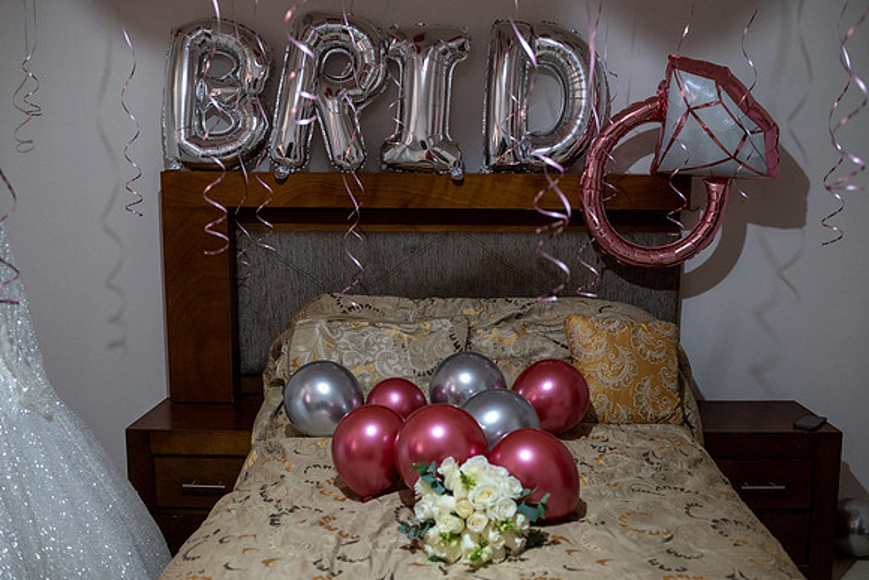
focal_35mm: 35
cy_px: 290
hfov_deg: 54.4
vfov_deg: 37.9
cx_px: 434
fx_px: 845
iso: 1600
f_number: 3.5
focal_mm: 35
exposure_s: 1/125
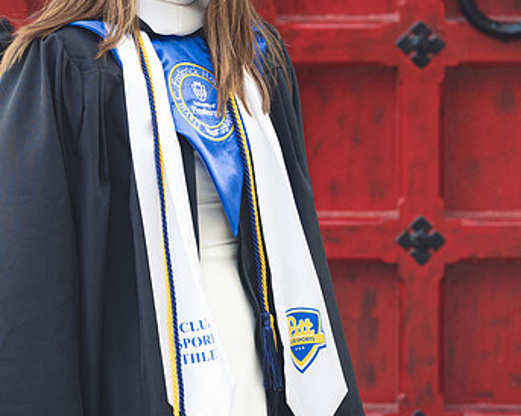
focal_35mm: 238
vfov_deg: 6.5
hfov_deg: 8.1
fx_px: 3668
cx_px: 338
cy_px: 114
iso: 900
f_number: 4.5
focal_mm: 93
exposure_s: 1/125
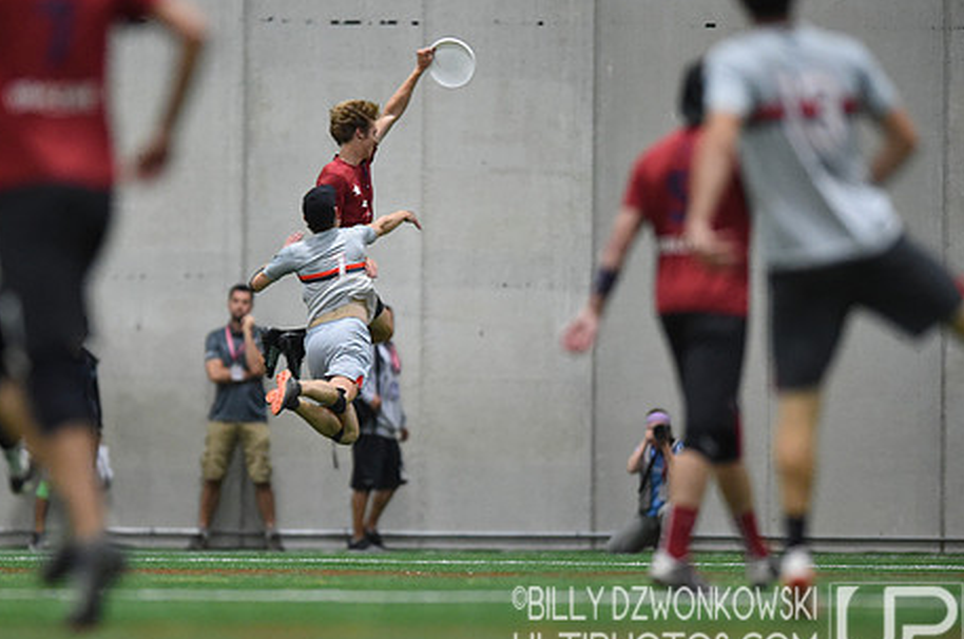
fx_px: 13579
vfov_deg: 2.7
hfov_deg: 4.1
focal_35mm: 508
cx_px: 378
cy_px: 284
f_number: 2.8
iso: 10000
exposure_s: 1/500
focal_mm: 400
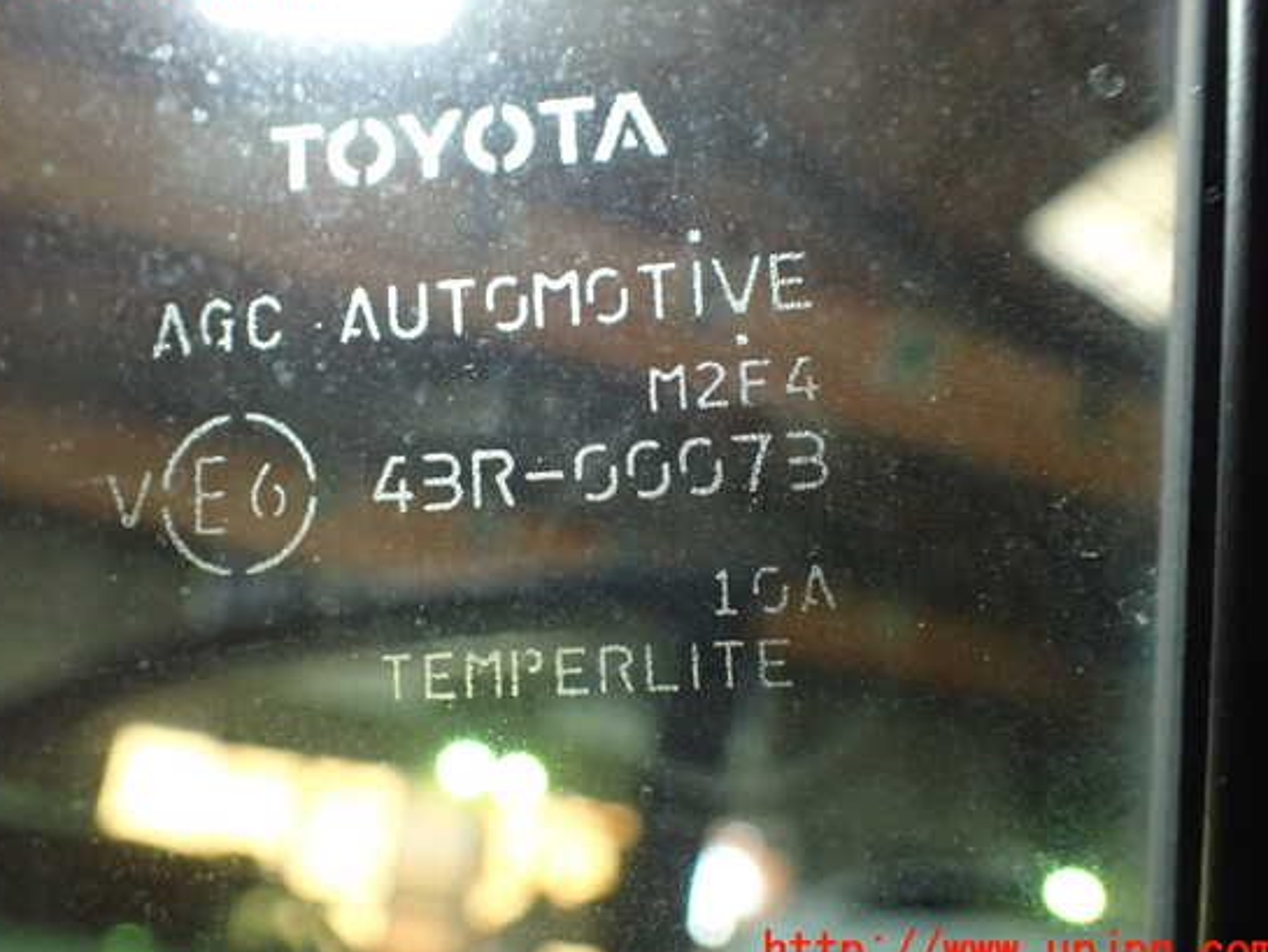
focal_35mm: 33
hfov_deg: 55.3
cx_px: 591
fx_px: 1209
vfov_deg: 43.0
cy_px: 459
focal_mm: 5.4
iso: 640
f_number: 2.3
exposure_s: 1/125
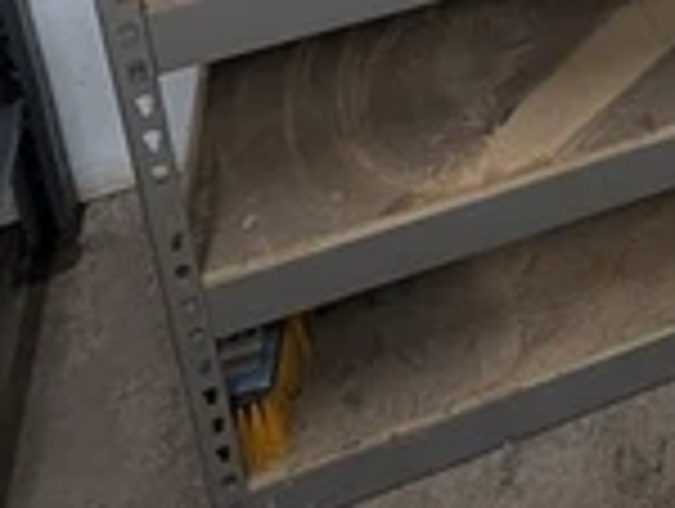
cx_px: 909
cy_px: -618
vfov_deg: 16.1
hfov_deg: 26.5
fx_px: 1172
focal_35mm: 60
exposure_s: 1/24
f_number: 1.7
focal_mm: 2.02
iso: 76
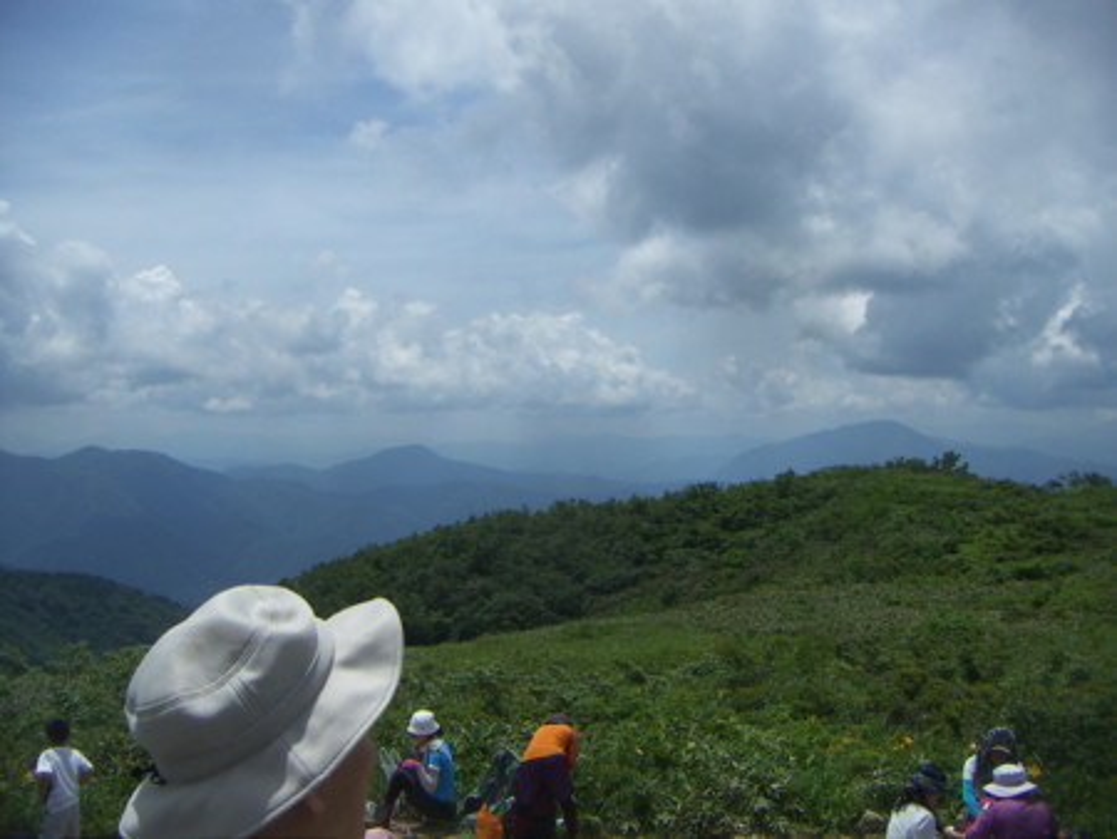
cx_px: 558
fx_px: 1162
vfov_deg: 39.7
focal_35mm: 36
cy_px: 420
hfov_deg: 51.3
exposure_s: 1/500
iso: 50
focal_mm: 4.7
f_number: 6.7
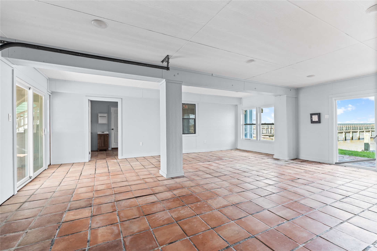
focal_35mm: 16
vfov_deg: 73.7
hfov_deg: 96.7
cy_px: 126
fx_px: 168
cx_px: 188
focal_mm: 16
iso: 200
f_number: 9
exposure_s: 1/1.25
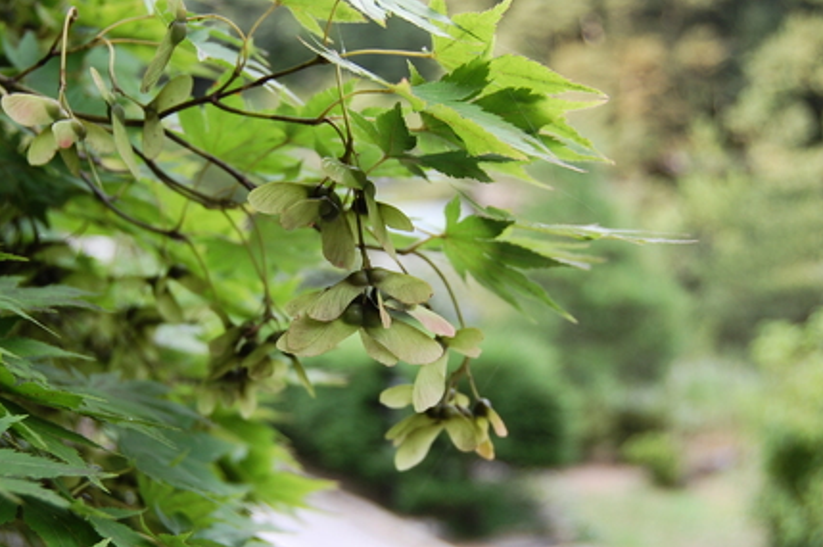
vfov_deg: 21.5
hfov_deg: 31.9
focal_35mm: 63
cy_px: 318
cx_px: 363
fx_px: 1439
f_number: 4.5
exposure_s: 1/80
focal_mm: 30
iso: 200
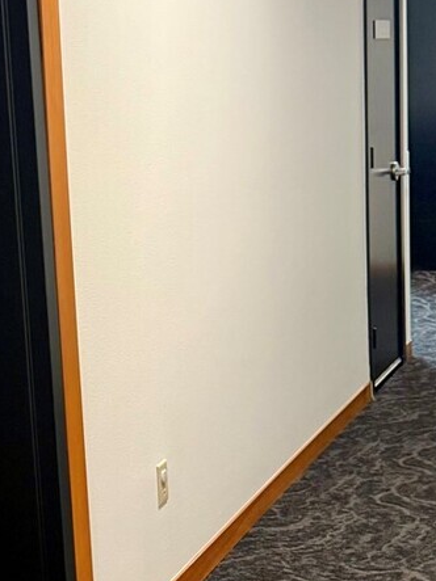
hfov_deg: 18.5
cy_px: 341
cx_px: 25
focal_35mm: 78
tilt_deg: -9.8
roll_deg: +3.7
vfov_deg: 25.0
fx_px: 1311
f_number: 1.78
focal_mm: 6.76
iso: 500
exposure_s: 1/60
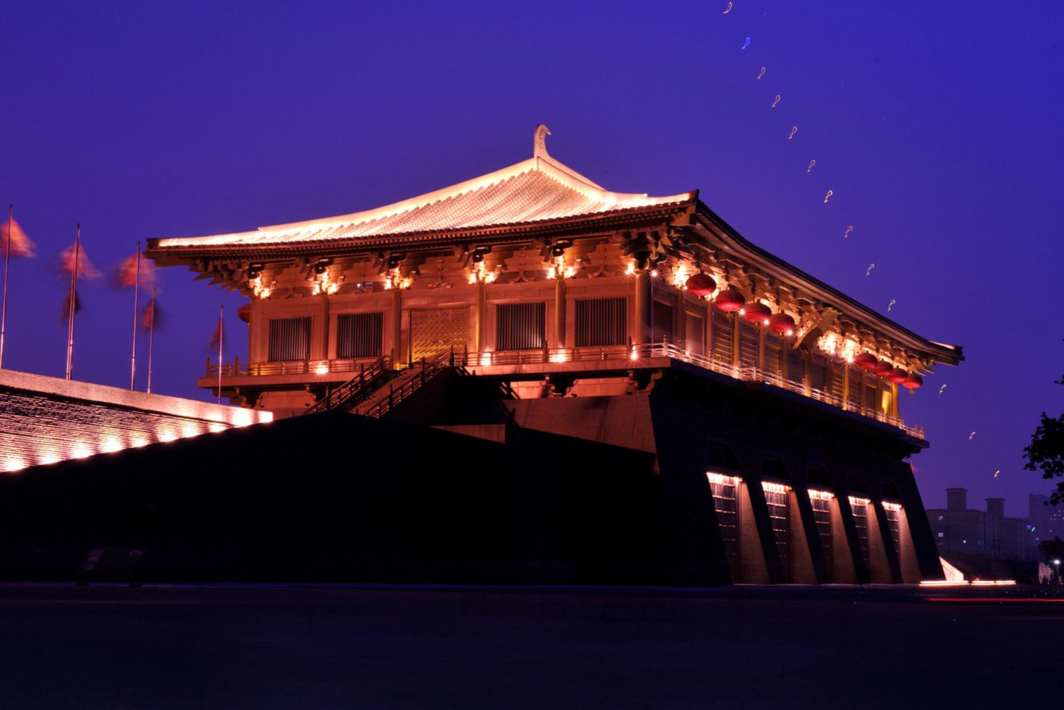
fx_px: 1478
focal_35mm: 50
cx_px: 532
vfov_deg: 27.0
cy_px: 355
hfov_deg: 39.6
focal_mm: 50
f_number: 16
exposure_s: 8
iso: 200
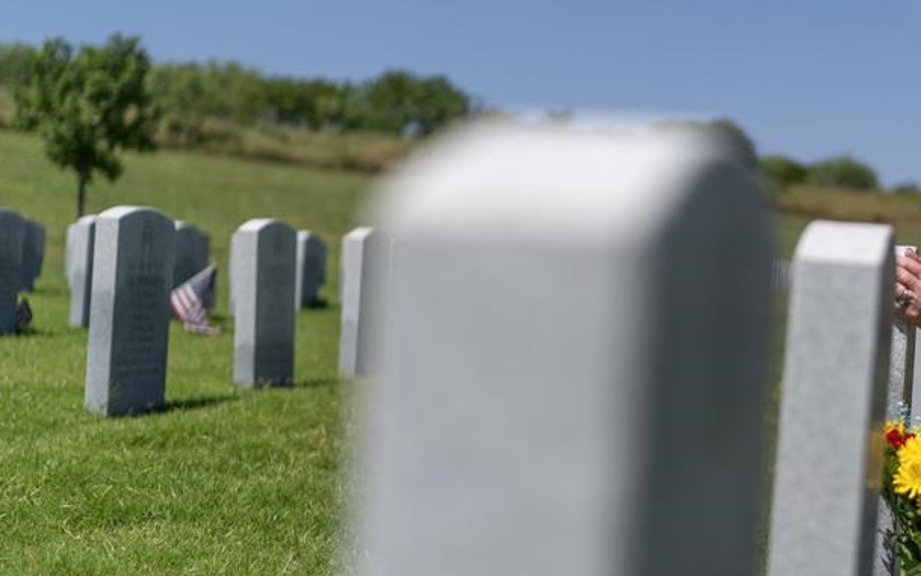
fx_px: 1506
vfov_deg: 21.7
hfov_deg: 33.1
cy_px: 290
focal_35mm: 60
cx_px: 721
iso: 100
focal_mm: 35
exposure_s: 1/16000
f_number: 1.4
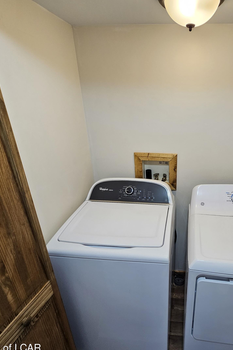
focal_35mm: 19
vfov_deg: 86.9
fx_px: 184
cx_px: 172
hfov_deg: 61.3
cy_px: 180
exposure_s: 1/60
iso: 80
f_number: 2.2
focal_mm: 2.2
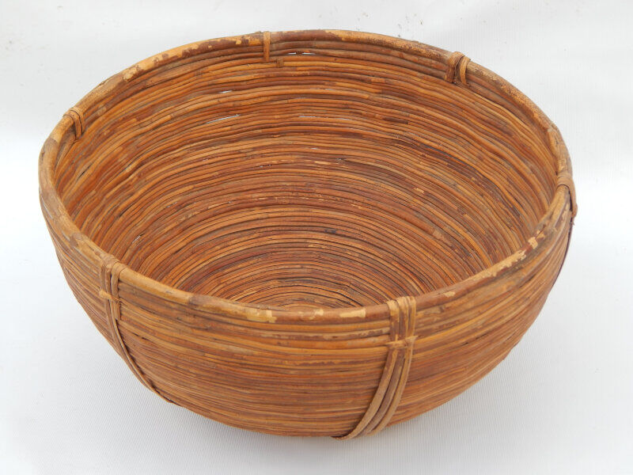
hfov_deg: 25.7
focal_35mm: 76
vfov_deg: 19.4
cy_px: 238
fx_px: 1390
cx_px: 316
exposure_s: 1/200
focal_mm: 13.5
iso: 125
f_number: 4.2
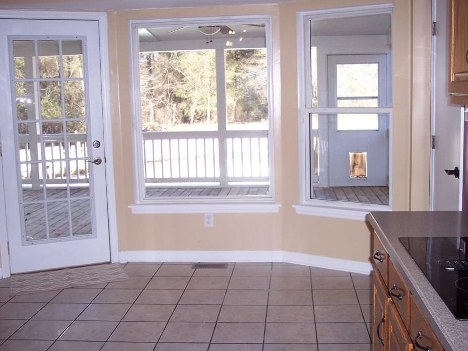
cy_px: 172
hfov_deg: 43.8
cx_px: 246
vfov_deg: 33.6
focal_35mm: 43
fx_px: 581
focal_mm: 8
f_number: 2.8
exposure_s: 1/60
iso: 100
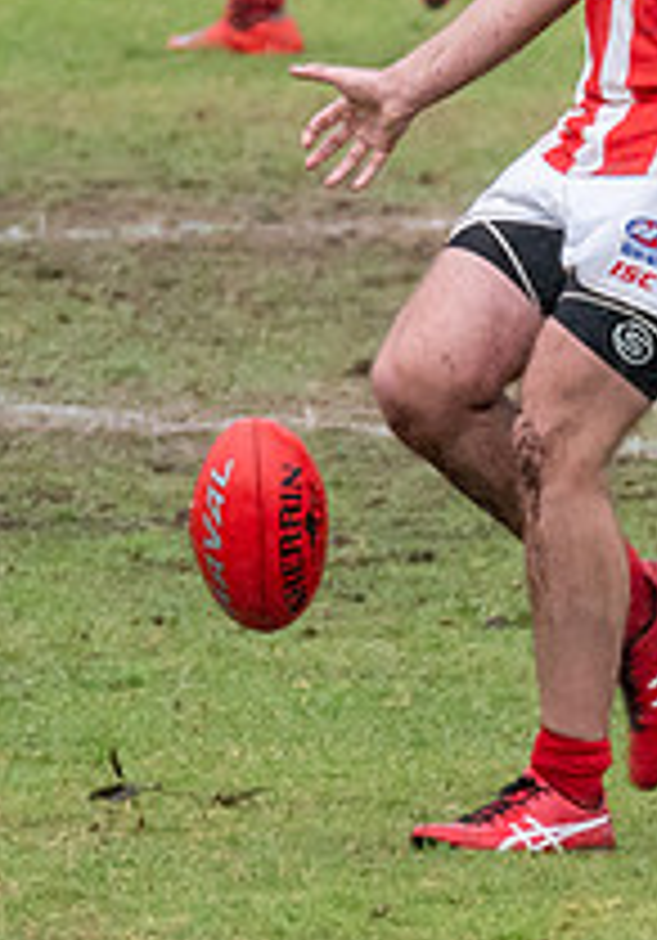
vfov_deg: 1.1
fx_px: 50933
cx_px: 1000
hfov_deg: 0.7
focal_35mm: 1921
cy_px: 48
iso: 1250
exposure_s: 1/1250
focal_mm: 350
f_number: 7.1
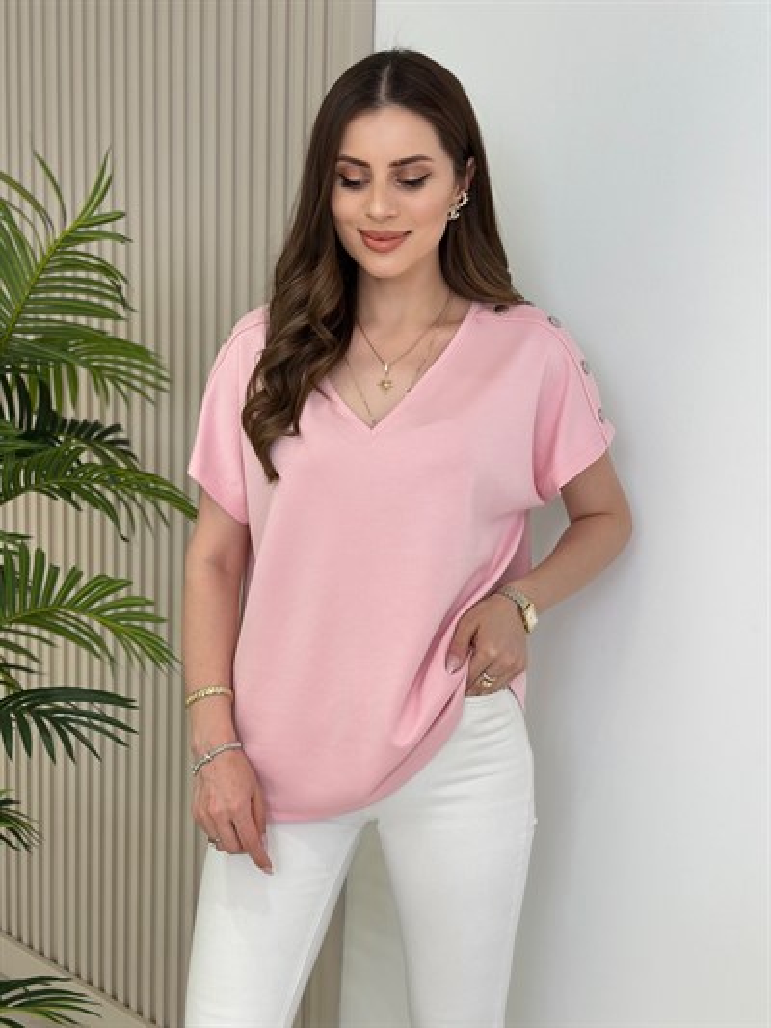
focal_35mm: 48
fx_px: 1425
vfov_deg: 39.6
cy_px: 514
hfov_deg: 30.3
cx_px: 386
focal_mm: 6.86
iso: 80
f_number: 1.78
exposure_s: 1/296
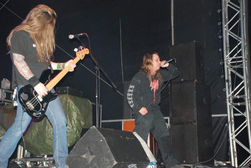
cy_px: 84
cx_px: 126
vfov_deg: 25.8
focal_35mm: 52
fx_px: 367
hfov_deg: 37.8
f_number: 4.5
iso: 1250
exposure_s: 1/45
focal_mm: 35
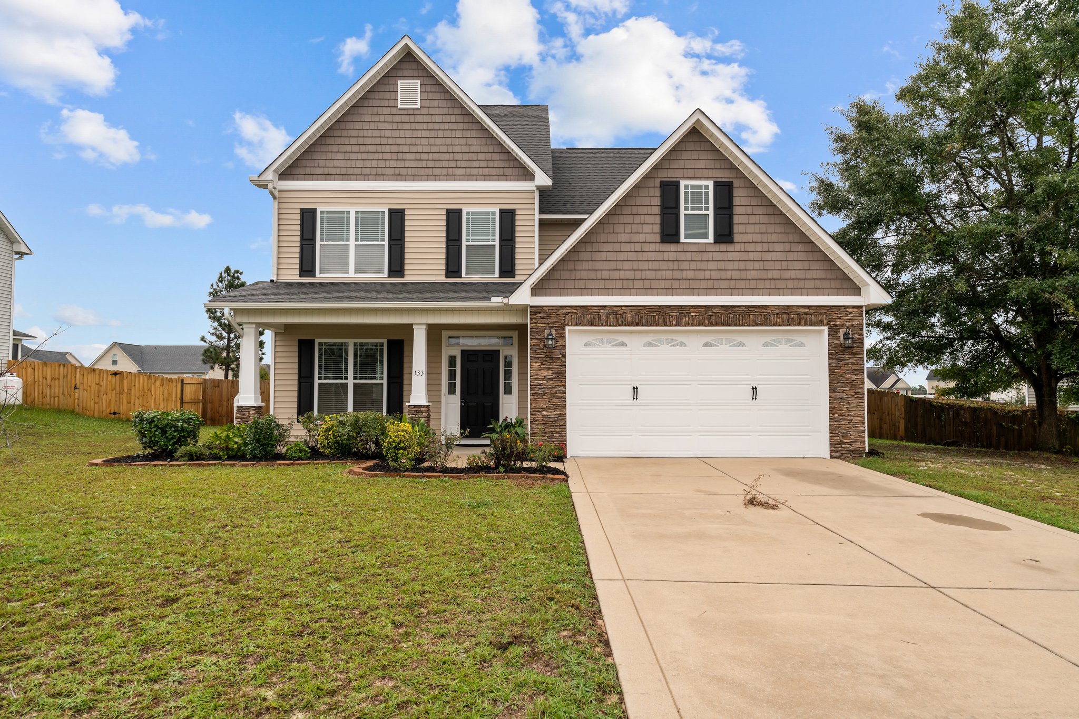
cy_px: 360
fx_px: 659
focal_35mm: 22
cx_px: 540
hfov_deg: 78.6
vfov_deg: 57.2
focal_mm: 22
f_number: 8
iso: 500
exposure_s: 1/100
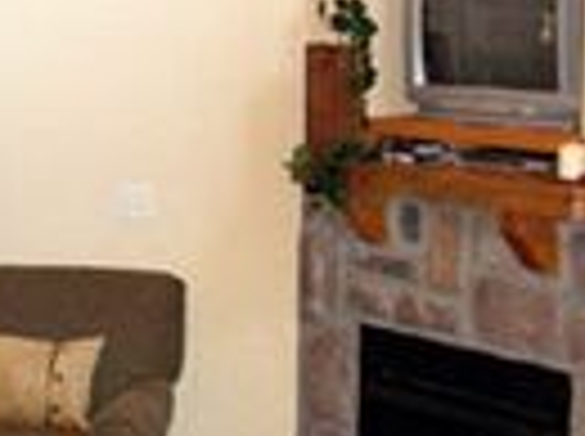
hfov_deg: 17.7
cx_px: -158
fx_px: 1771
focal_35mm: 105
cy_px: 225
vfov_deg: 14.0
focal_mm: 6.1
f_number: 2.8
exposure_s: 1/45
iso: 160
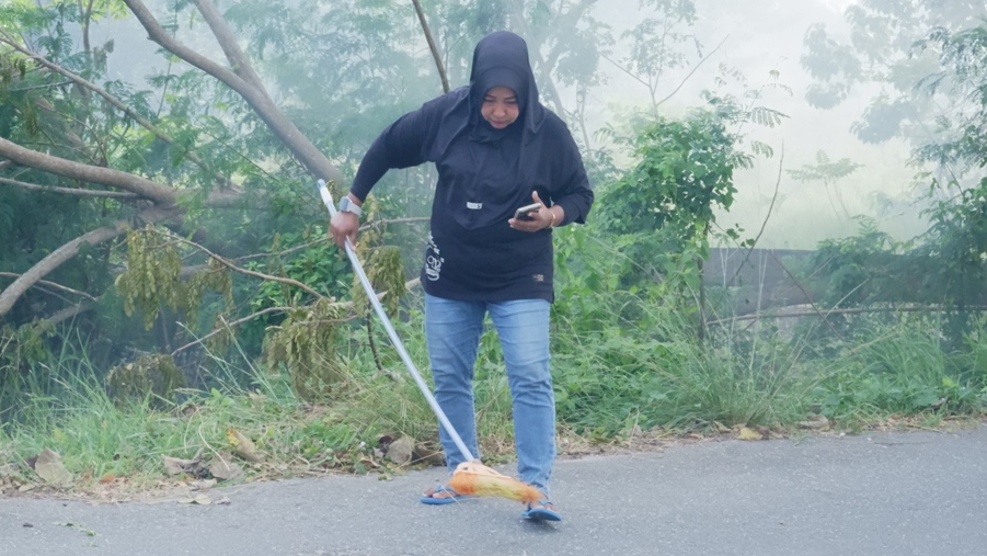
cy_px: 257
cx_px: 494
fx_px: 2120
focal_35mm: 81
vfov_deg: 14.9
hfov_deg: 26.2
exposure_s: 1/420
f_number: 16
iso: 6400
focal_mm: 45
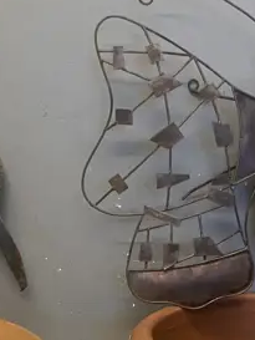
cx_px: 83
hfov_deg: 14.1
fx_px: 1031
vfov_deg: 18.3
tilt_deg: -13.0
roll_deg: -0.5
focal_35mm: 105
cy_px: 320
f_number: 1.8
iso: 64
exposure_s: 1/50
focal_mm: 3.99
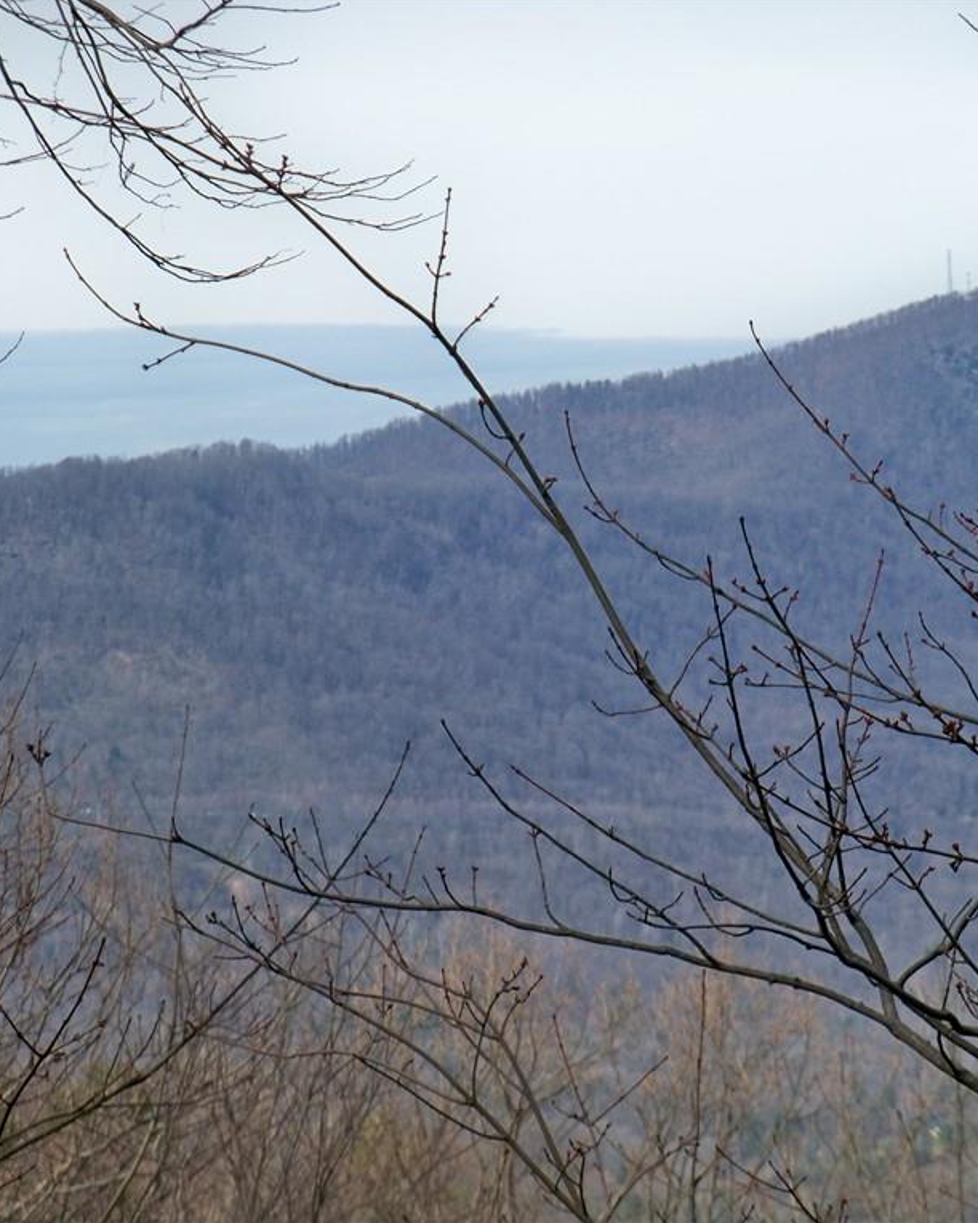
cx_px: 645
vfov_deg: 10.1
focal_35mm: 191
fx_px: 6912
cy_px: 610
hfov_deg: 8.1
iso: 80
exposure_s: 1/640
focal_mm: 25.8
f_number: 4.3
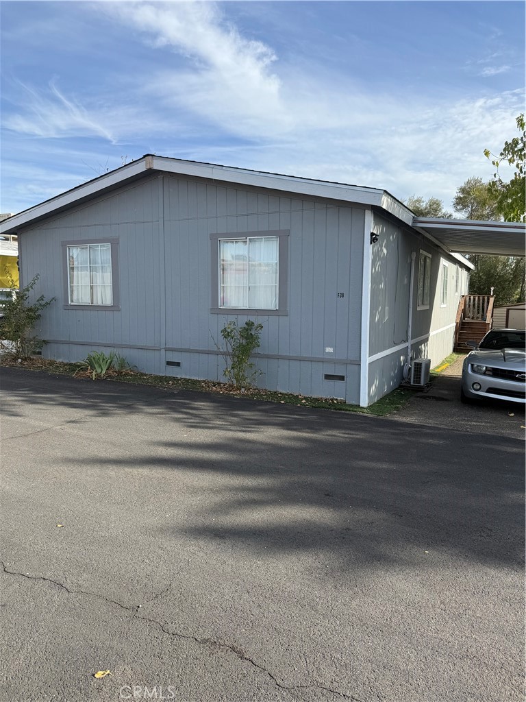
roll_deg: -1.8
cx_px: 263
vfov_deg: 71.6
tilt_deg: -3.9
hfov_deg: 56.8
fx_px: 486
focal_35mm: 24
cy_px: 351
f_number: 1.78
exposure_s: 1/3021
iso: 80
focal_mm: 6.76
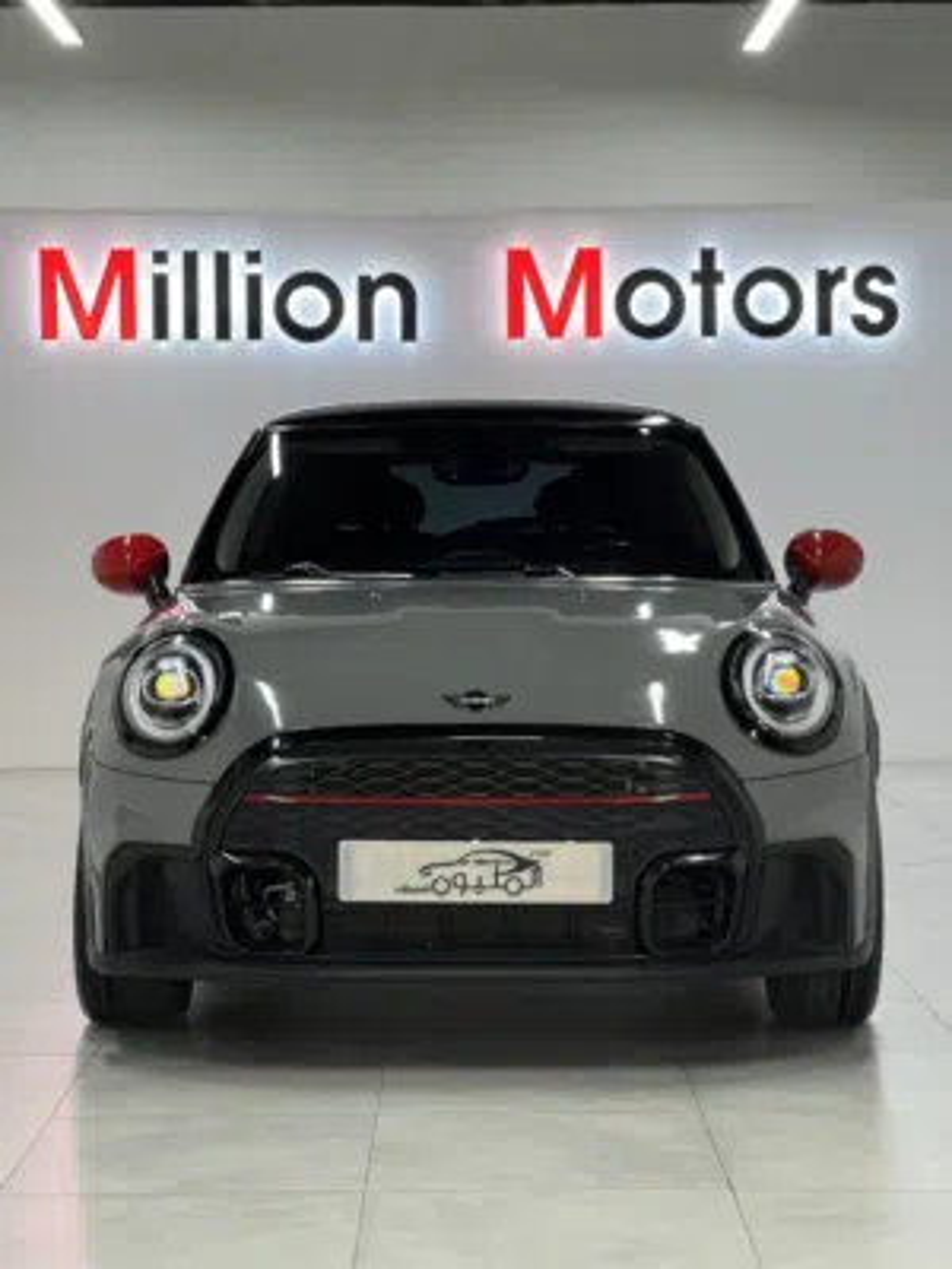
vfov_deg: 25.3
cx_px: 476
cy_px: 634
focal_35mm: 77
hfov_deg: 19.1
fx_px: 2824
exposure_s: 1/58
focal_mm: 9
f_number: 2.8
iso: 400
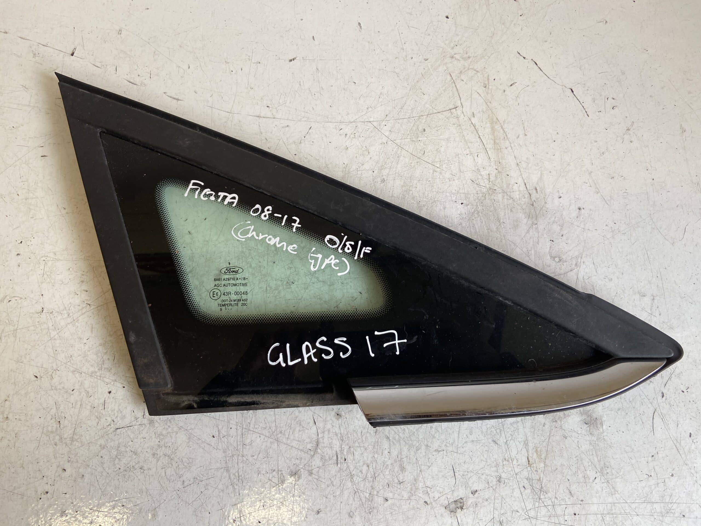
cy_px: 263
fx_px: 527
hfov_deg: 67.3
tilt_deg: -74.8
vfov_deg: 53.1
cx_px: 350
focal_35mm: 26
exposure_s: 1/100
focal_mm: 4.25
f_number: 1.8
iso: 50
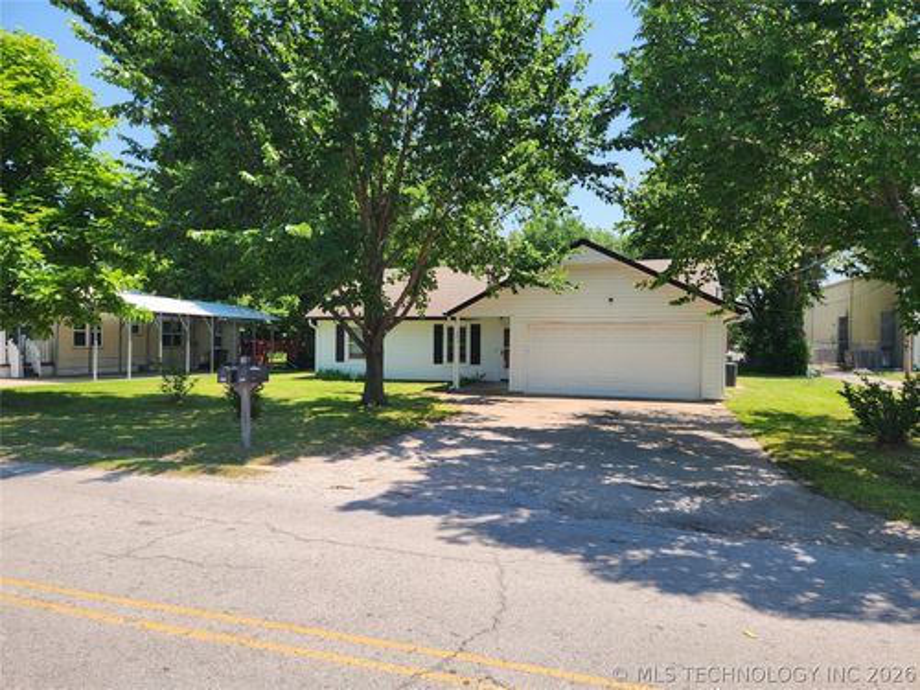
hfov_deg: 73.9
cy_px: 345
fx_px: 611
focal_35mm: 23
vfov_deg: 58.9
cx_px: 460
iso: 20
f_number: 1.8
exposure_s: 1/850
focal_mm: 5.4
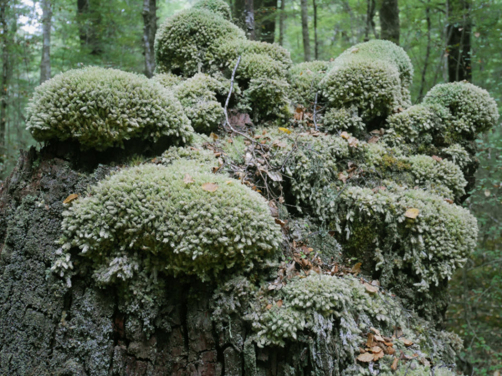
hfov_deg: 54.0
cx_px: 251
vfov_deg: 41.8
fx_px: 493
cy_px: 188
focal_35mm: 34
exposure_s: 1/60
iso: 1600
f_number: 4
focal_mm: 17
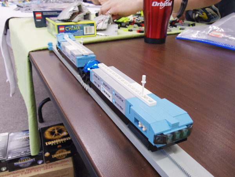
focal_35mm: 31
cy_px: 88
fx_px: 210
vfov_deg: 45.4
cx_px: 118
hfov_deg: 58.4
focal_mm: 5.7
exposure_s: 1/50
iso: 1000
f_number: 4.5
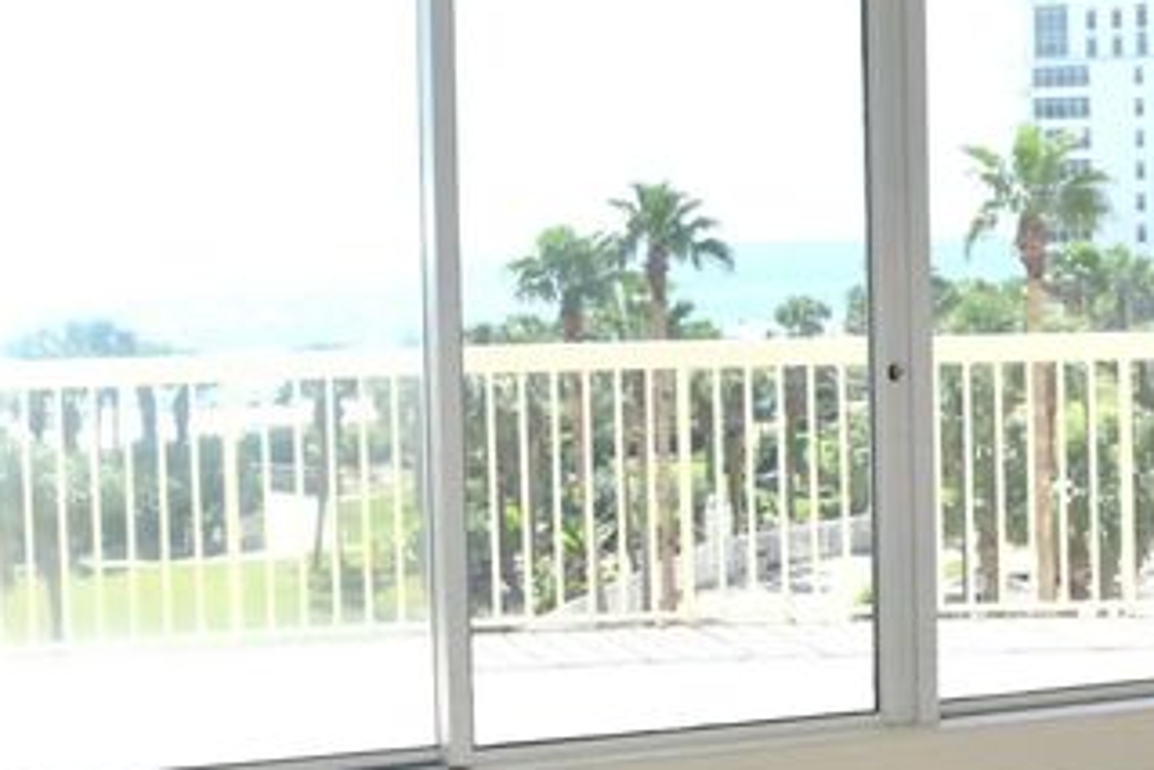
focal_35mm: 77
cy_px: 378
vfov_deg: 17.7
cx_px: 970
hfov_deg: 25.7
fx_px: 2469
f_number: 6.3
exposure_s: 1/160
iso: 100
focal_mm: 24
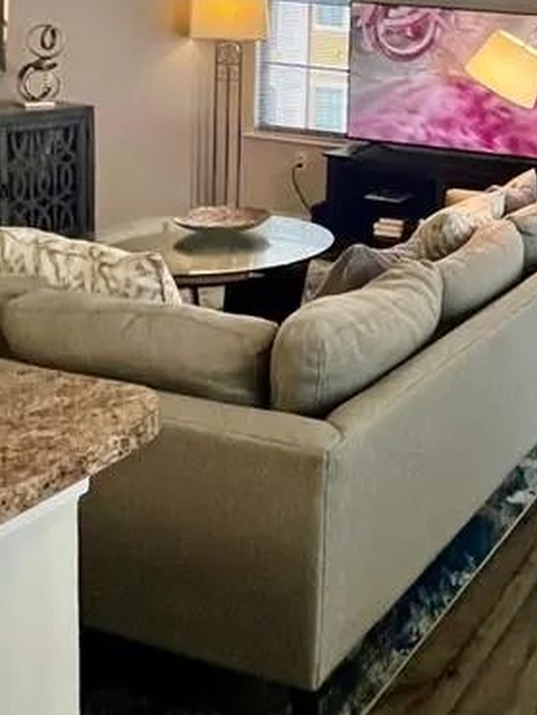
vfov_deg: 42.4
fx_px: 867
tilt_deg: -6.9
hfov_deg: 28.9
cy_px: 123
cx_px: 674
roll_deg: -4.4
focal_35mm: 42
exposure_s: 1/120
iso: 200
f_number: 1.8
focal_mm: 1.57
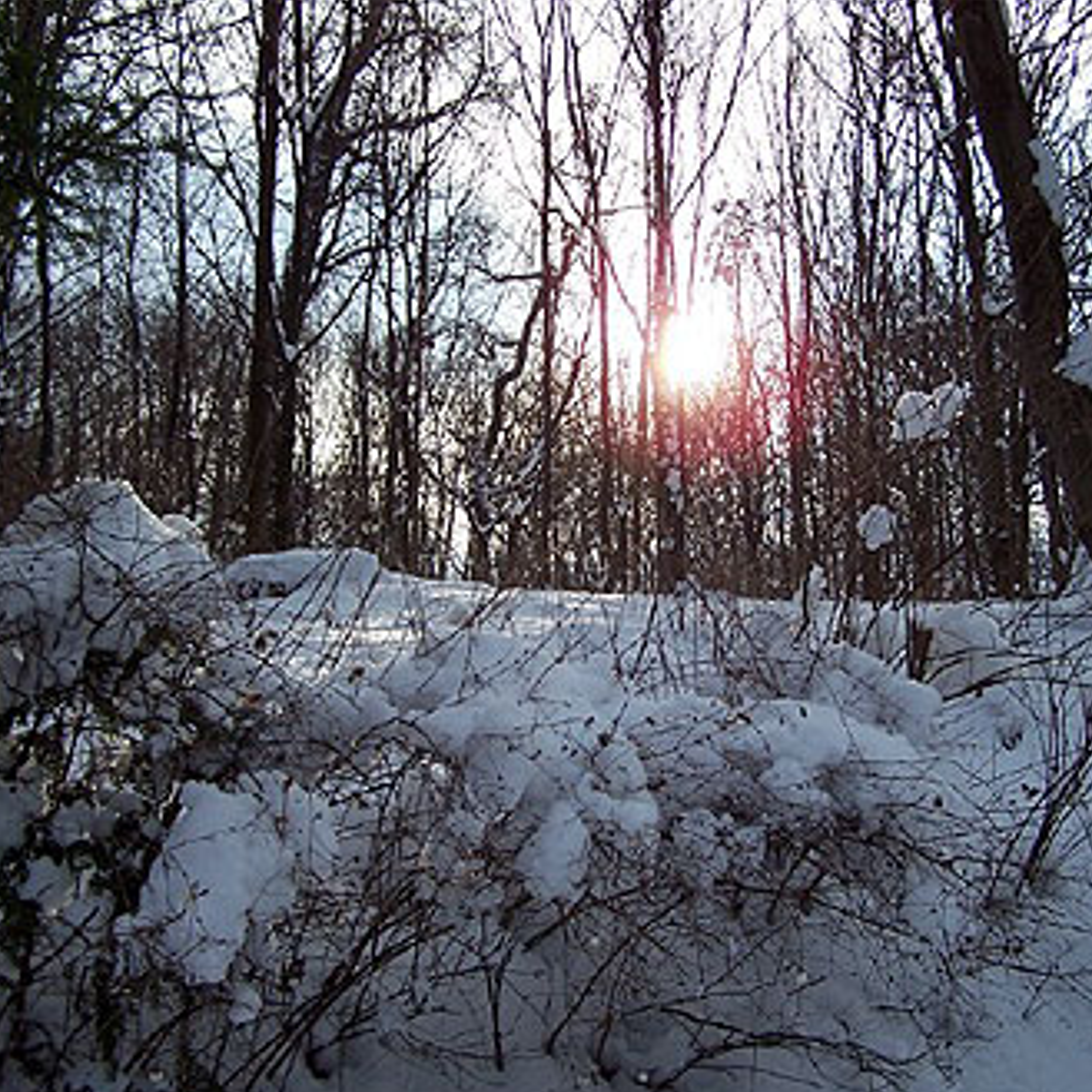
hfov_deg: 36.8
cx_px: 571
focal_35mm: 46
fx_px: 1642
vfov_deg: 36.8
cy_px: 558
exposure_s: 1/1000
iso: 80
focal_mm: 6.3
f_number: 2.8
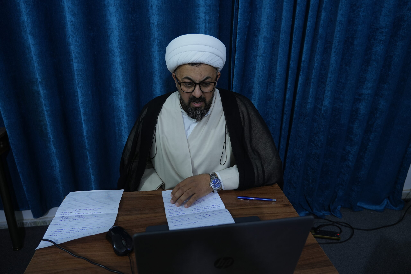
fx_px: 274
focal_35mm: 24
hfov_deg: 73.7
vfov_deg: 53.1
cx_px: 206
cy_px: 137
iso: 640
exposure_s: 1/100
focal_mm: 24
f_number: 4
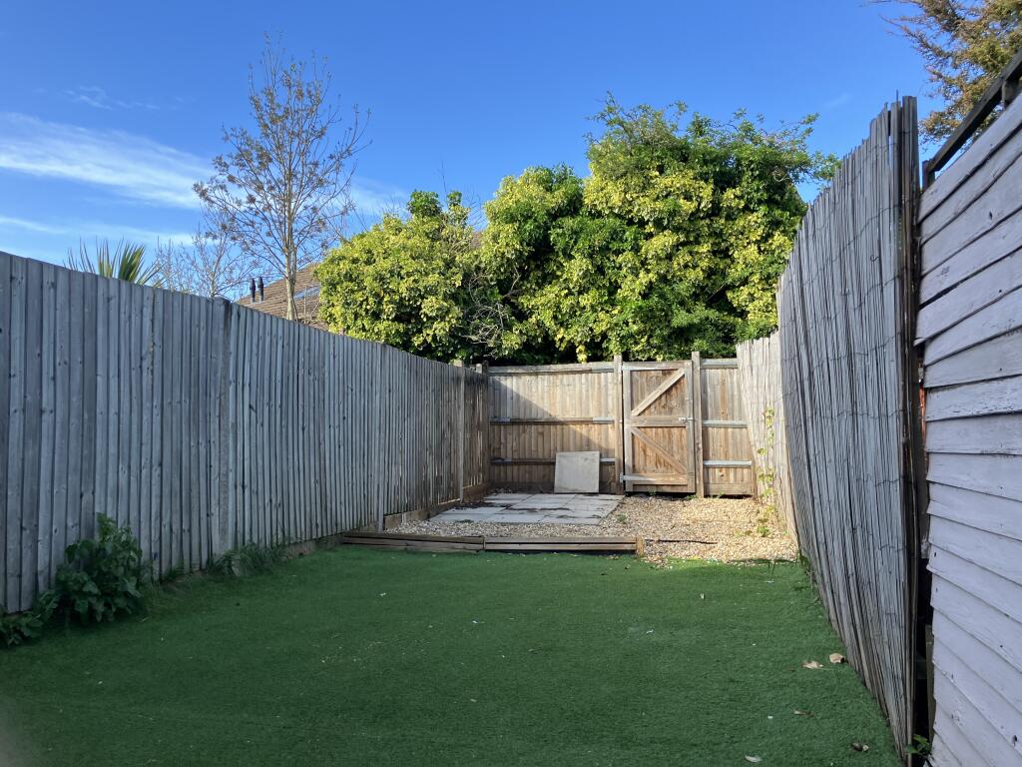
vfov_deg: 49.7
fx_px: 827
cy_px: 384
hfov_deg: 63.4
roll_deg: -0.5
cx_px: 511
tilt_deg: +3.7
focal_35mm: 28
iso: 32
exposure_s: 1/486
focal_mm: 3.99
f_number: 1.8
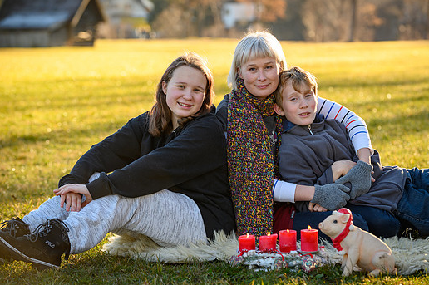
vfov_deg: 10.1
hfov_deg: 15.2
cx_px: 230
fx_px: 1607
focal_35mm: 135
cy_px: 130
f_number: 4.5
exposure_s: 1/125
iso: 100
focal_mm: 120
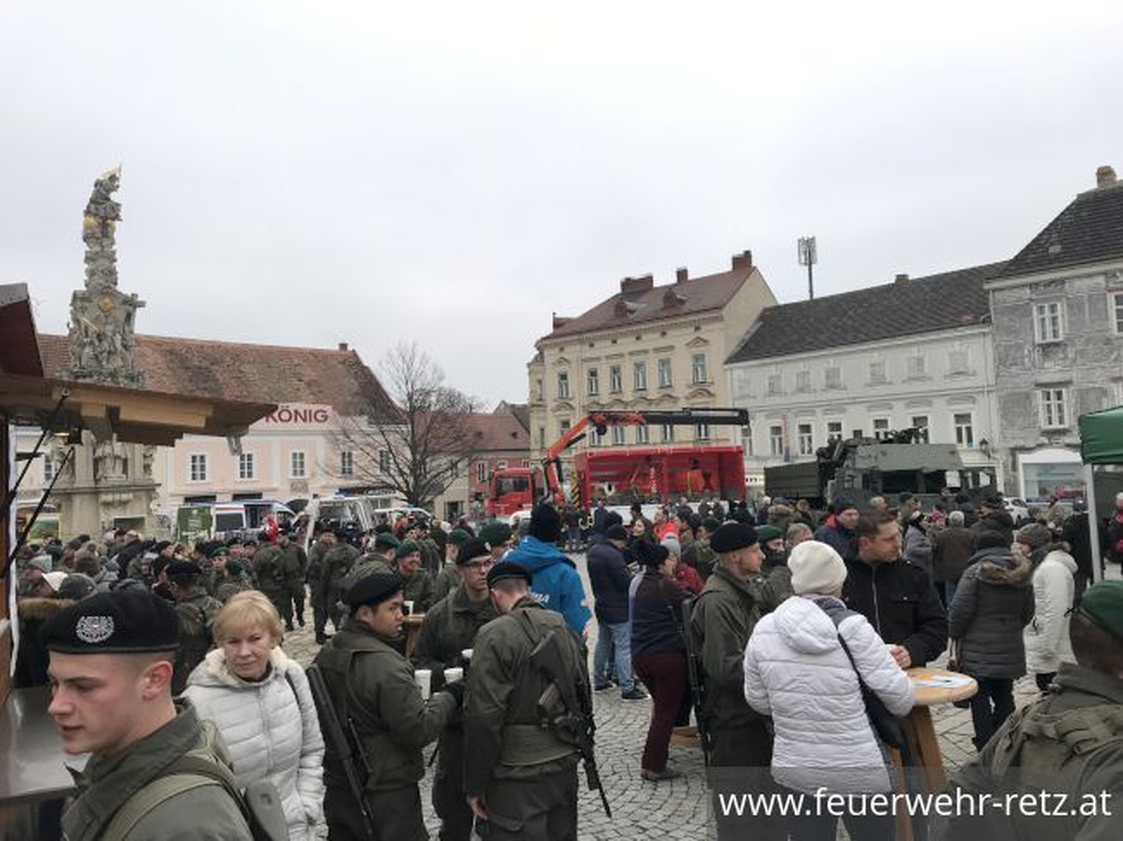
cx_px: 562
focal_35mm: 28
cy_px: 420
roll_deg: +0.9
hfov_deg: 63.5
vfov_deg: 49.7
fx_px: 908
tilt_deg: +5.6
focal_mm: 3.99
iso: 20
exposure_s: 1/231
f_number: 1.8
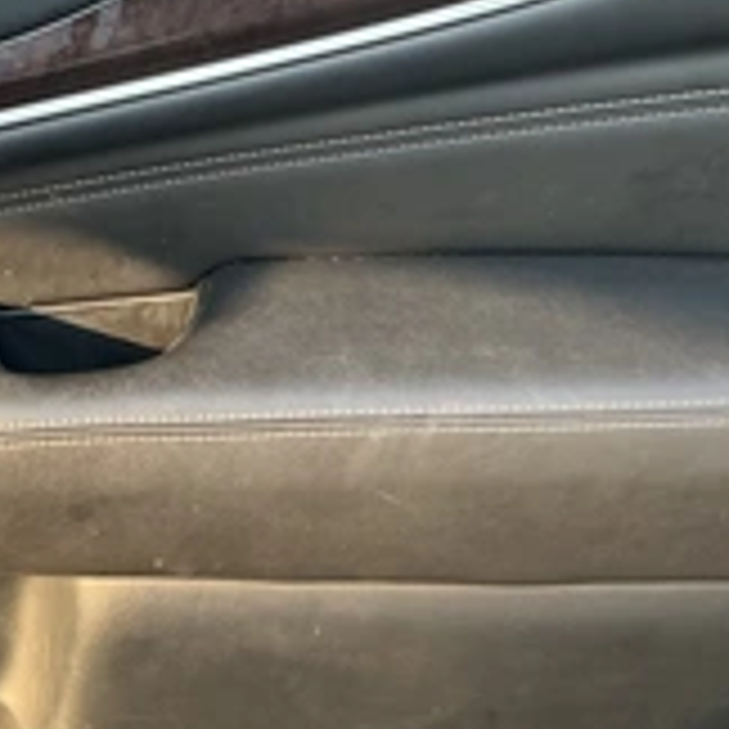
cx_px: 36
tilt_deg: -28.2
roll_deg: +0.0
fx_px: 1453
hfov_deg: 26.9
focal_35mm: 61
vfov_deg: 28.1
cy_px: 320
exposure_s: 1/122
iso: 40
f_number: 1.8
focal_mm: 3
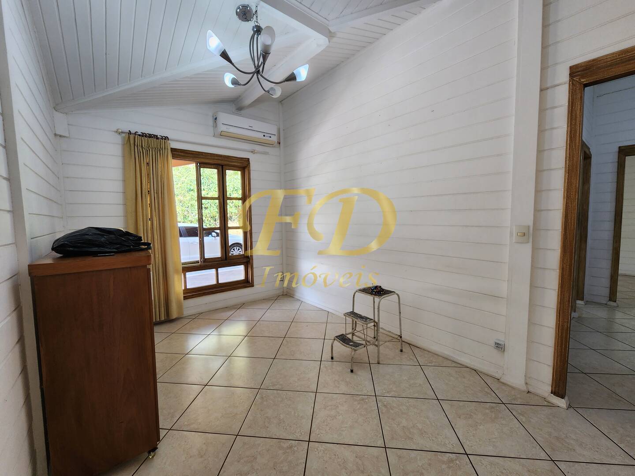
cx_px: 318
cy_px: 238
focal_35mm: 13
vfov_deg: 89.9
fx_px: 238
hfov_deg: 106.2
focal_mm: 2.2
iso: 100
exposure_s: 1/60
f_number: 2.2
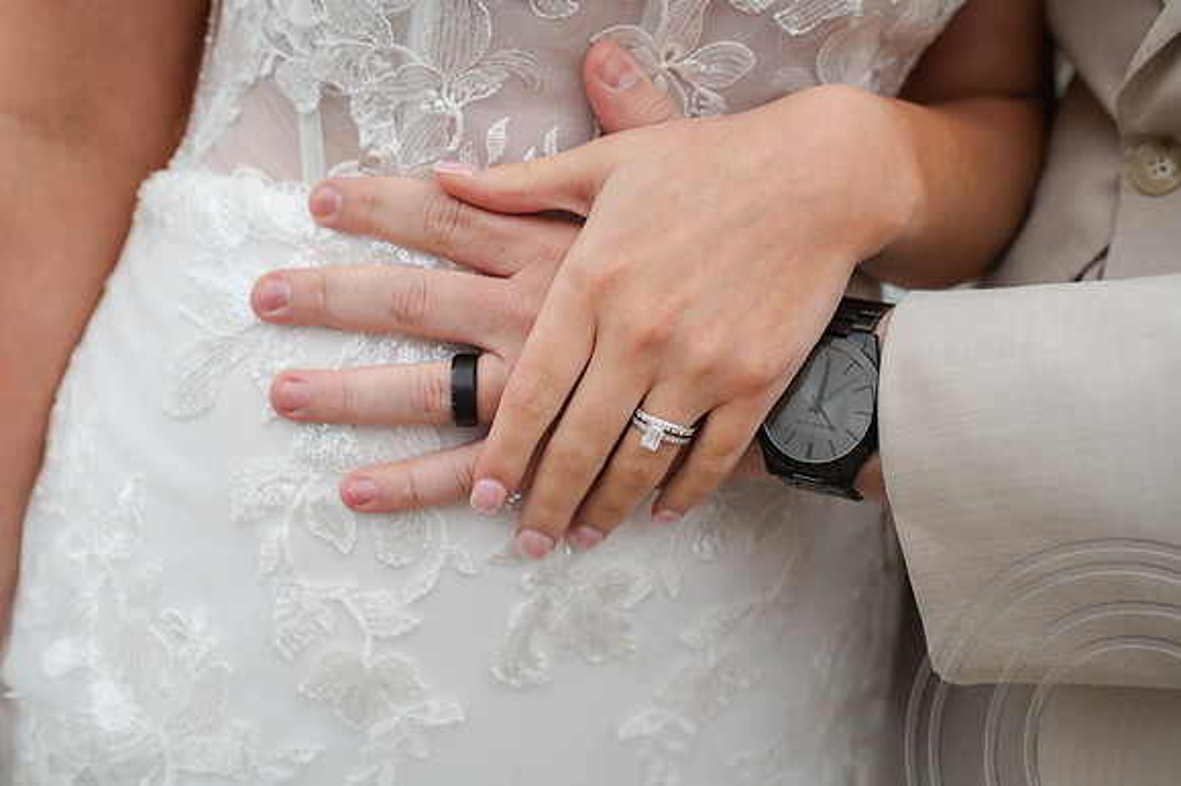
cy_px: 393
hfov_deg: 54.5
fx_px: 1147
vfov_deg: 37.8
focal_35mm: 35
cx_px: 590
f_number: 3.5
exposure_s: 1/800
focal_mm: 35
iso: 125
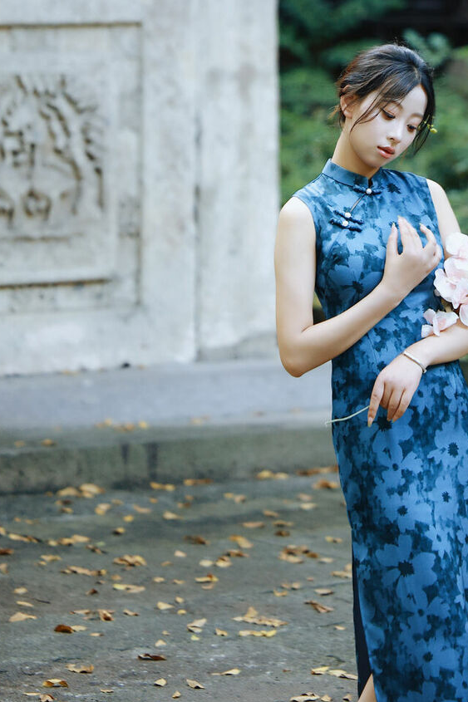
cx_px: 211
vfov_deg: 9.3
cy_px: 62
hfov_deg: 6.2
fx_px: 4291
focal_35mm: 220
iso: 1250
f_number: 2.8
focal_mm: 119
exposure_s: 1/250
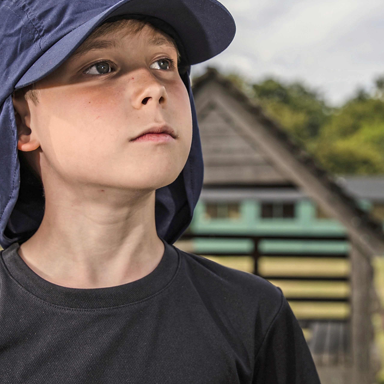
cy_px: 150
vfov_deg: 18.3
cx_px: 223
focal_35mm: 95
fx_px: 1192
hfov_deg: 18.3
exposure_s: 1/500
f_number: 3.5
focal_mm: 31
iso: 100
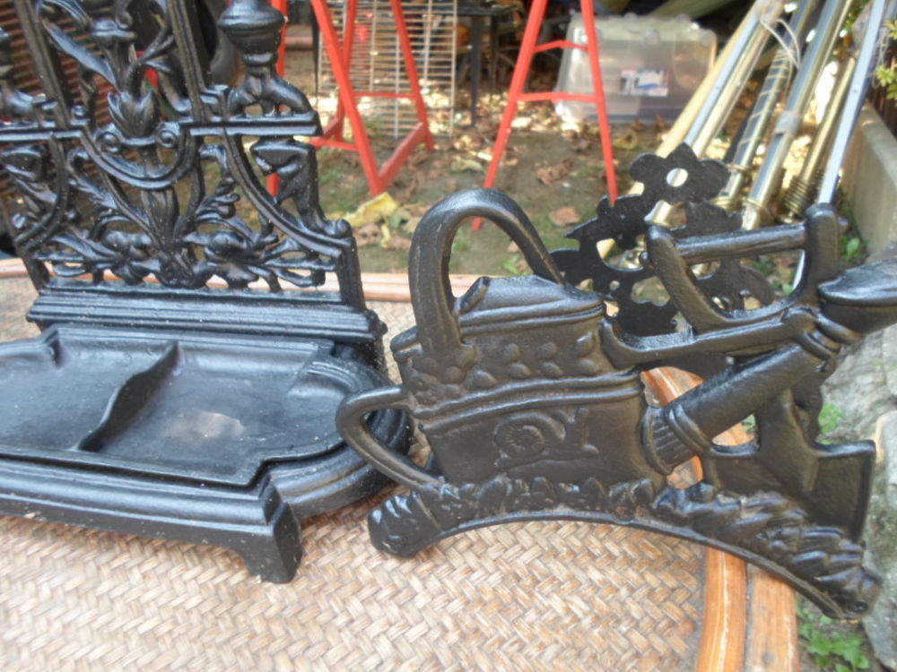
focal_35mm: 25
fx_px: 648
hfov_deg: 69.4
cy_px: 336
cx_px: 448
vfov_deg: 54.9
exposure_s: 1/45
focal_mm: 4.5
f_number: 2.5
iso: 80
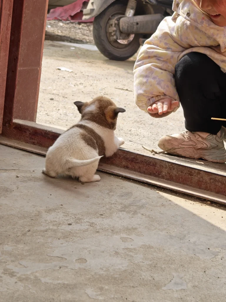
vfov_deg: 19.8
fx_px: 862
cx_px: 113
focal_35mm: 99
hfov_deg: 14.9
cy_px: 151
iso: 125
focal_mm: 13.3
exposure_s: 1/500
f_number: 2.5
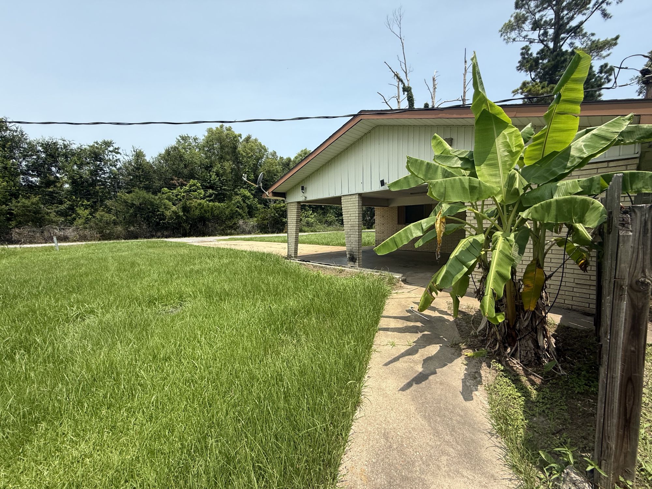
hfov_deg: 102.1
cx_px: 326
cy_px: 244
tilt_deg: -7.3
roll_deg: +1.6
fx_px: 264
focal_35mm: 14
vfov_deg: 85.7
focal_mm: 2.22
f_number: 2.2
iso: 50
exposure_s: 1/1189
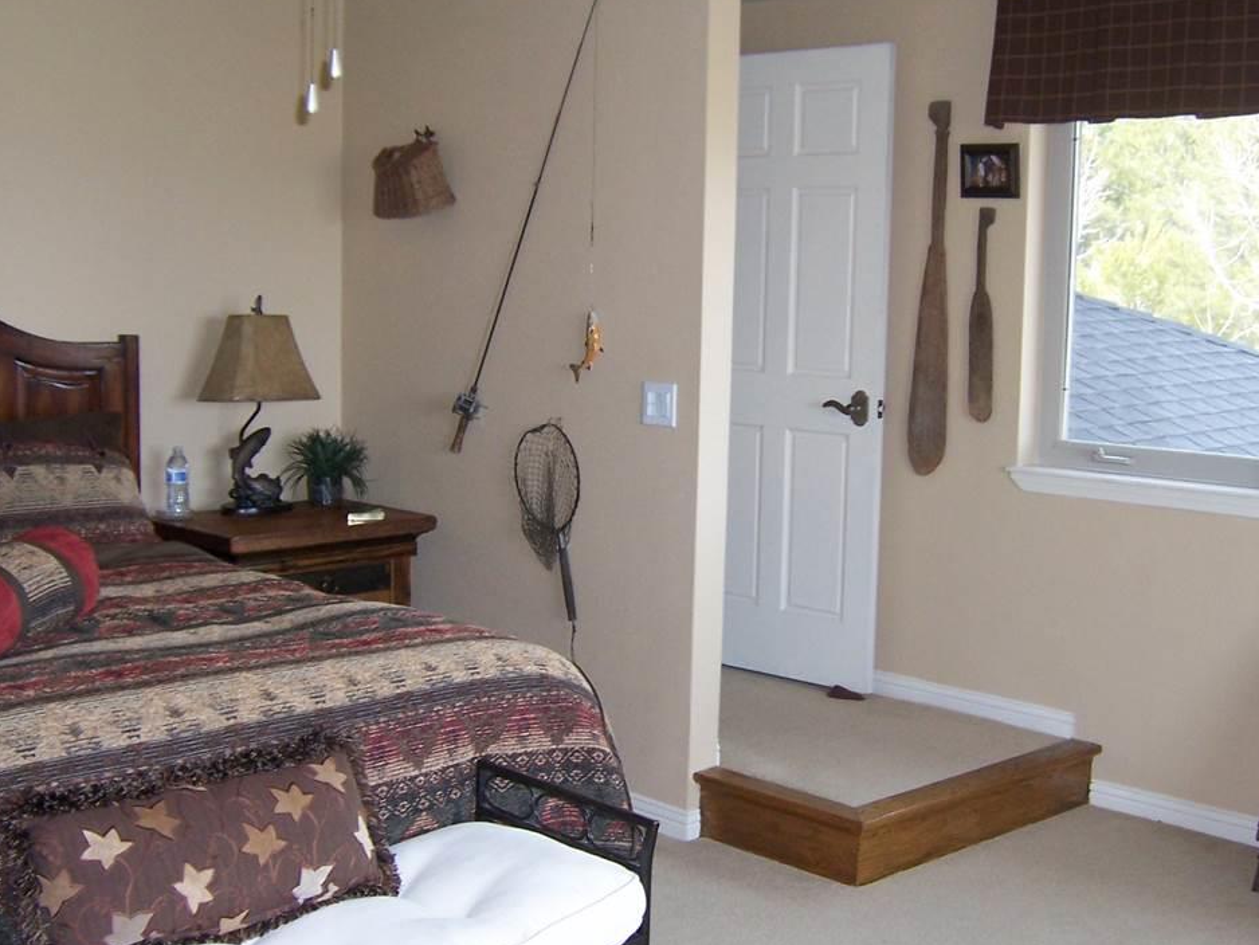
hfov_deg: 42.1
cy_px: 477
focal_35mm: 45
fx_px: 1637
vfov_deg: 32.2
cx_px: 636
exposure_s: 1/60
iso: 140
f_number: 2.8
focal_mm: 5.5
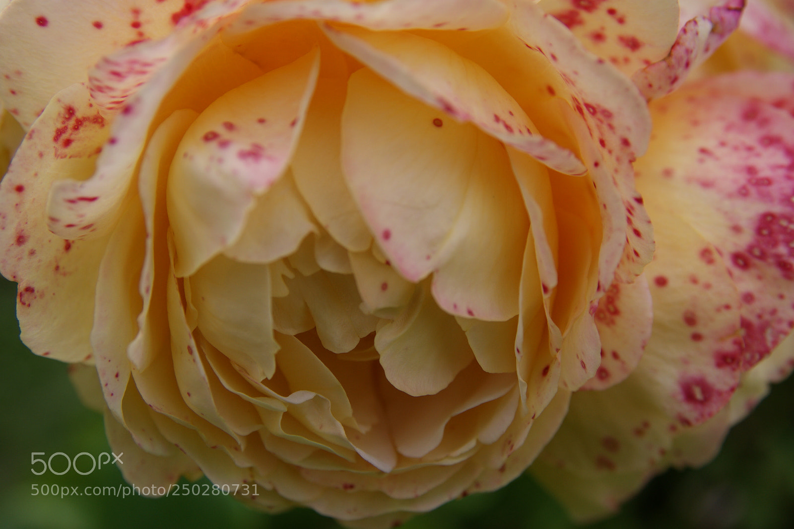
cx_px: 397
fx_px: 926
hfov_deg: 46.4
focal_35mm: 42
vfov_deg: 31.9
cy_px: 264
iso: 100
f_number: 5.6
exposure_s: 1/320
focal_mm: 28
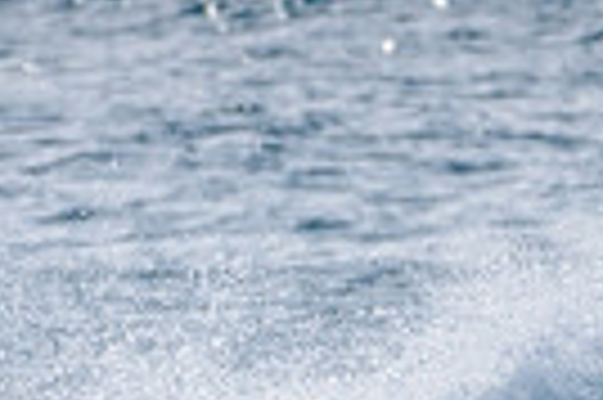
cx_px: 398
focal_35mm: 2654
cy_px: 549
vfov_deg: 0.5
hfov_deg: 0.8
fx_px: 44400
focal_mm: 500
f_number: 5.6
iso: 110
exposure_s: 1/2000
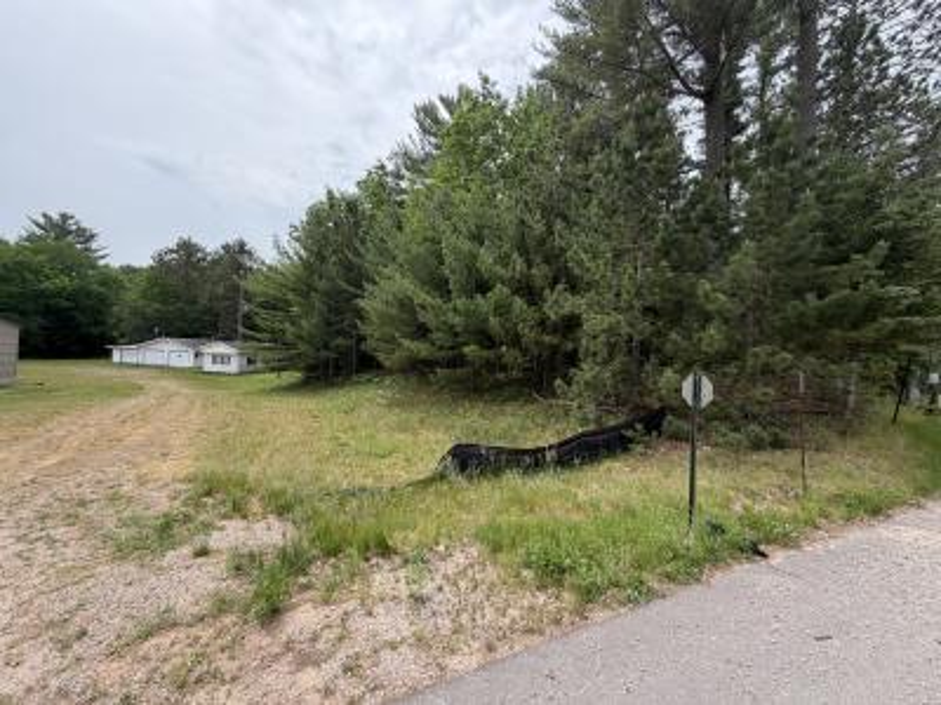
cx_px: 470
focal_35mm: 14
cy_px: 352
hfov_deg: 102.1
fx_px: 381
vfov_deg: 85.7
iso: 32
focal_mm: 2.22
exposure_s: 1/770
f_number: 2.2
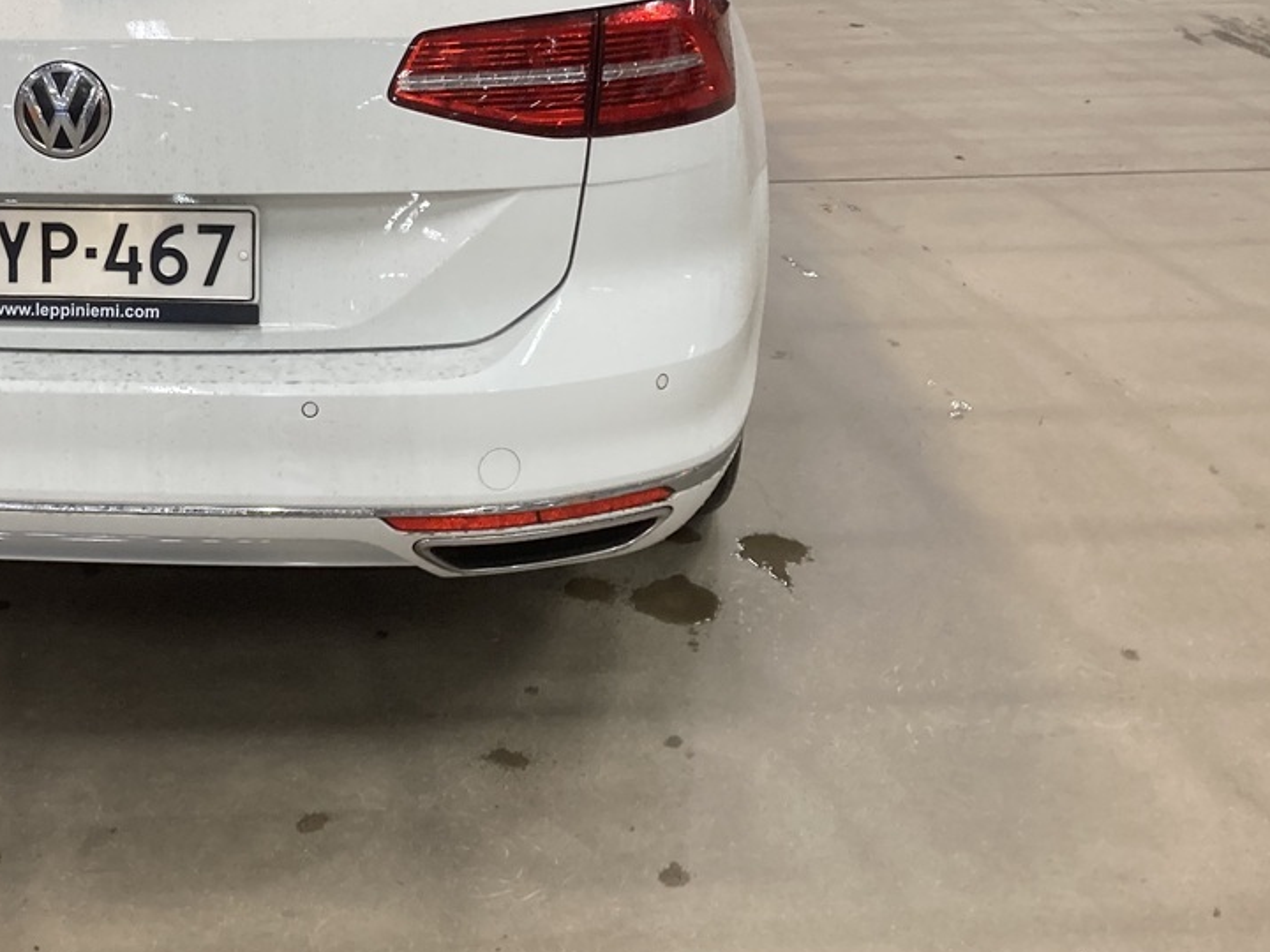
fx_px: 2055
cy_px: 180
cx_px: 157
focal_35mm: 56
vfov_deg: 25.6
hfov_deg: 32.8
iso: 100
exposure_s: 1/50
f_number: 1.8
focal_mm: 3.99
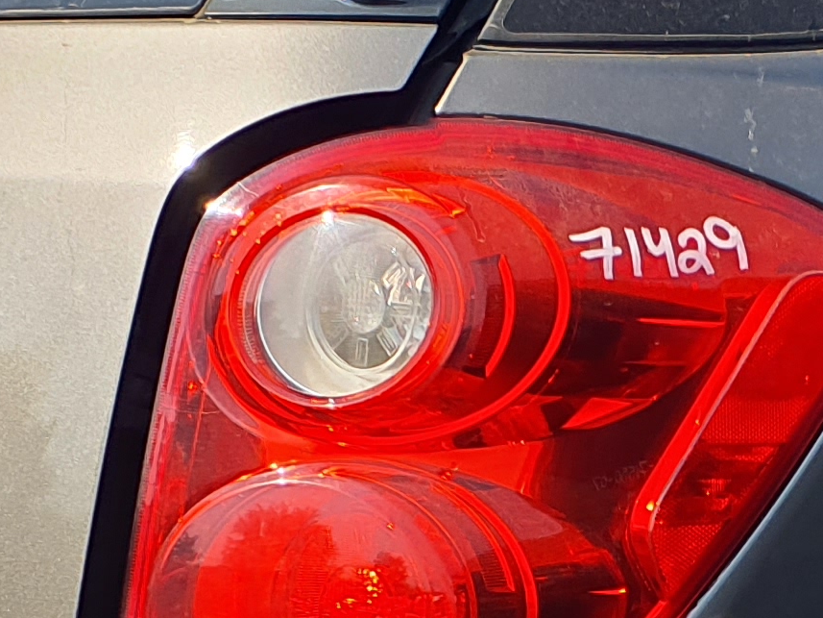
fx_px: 3091
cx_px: 779
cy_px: 649
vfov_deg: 11.3
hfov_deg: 15.0
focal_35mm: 130
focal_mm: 3.58
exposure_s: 1/1088
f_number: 1.9
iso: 40
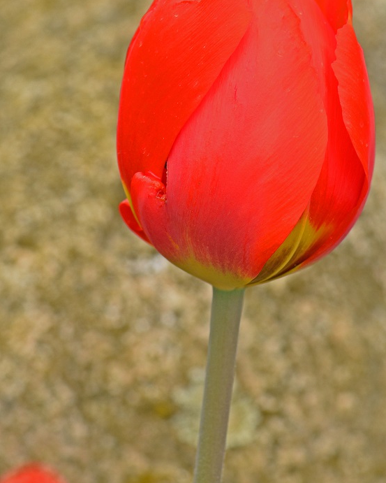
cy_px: 142
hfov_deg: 7.1
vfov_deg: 8.8
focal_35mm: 219
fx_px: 3122
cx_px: 236
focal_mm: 105
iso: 450
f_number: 8
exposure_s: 1/80
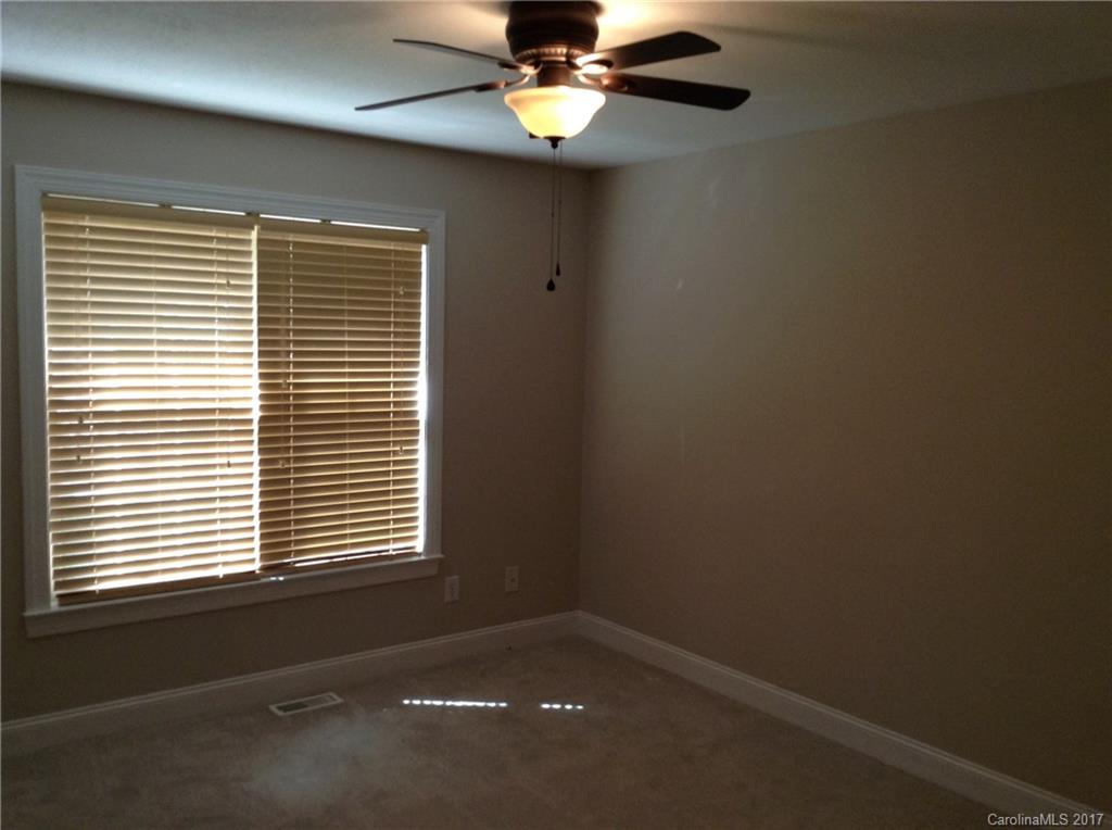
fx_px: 1058
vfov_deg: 42.8
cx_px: 556
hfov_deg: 55.4
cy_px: 415
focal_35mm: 33
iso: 64
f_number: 2.4
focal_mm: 3.3
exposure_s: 1/25
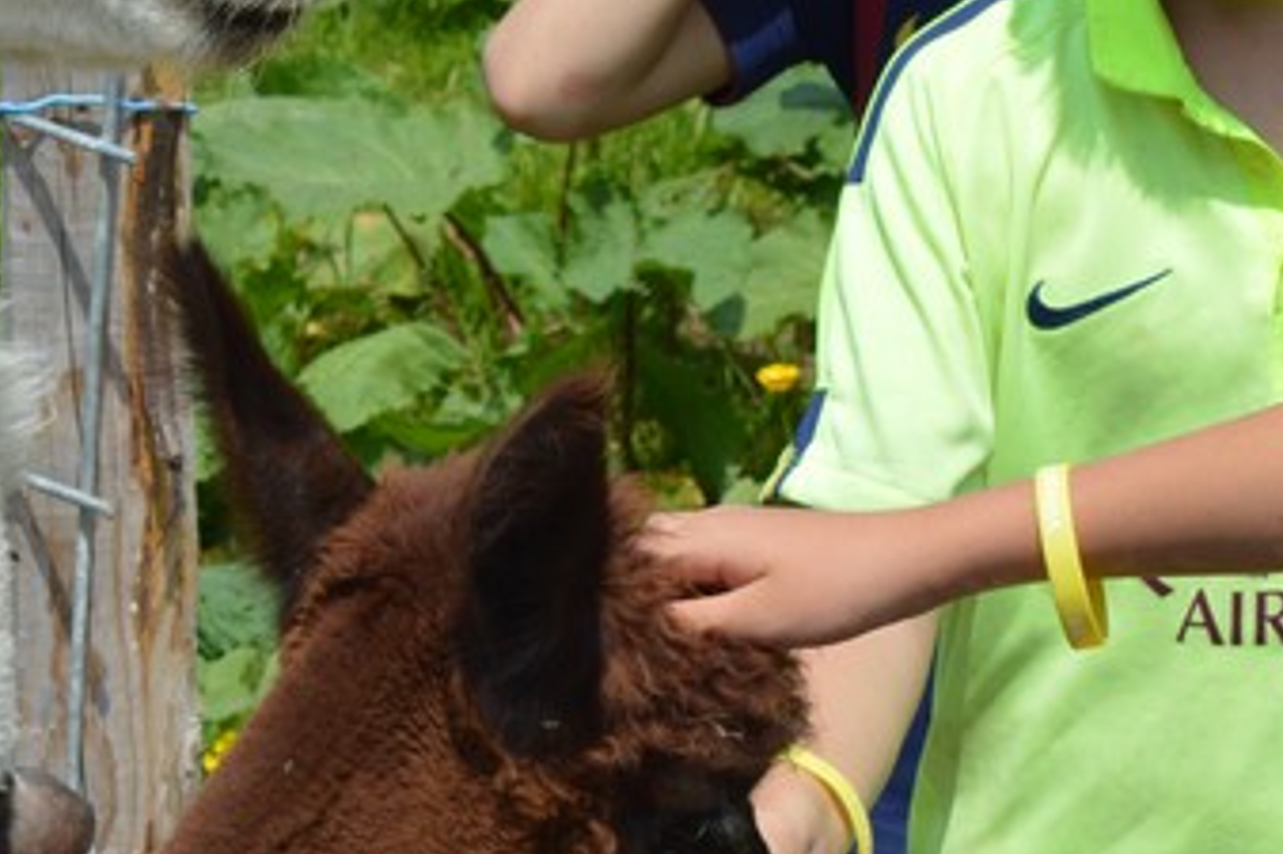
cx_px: 1420
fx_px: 11327
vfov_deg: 4.3
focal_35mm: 318
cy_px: 169
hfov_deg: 6.5
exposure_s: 1/250
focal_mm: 70
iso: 200
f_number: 14
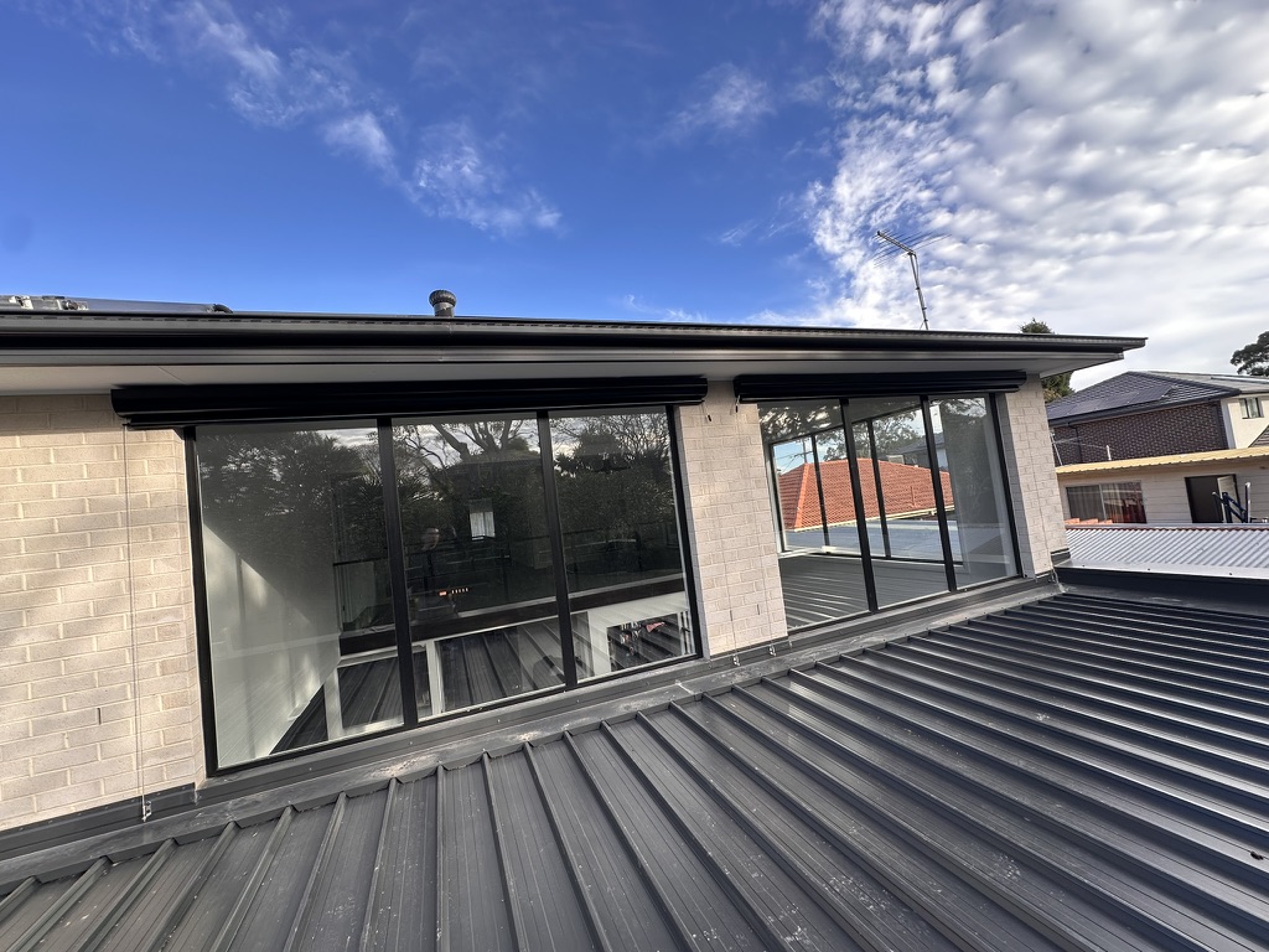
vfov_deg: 85.7
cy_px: 476
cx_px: 634
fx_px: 513
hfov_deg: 102.1
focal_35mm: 14
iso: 40
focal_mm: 2.22
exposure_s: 1/282
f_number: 2.2
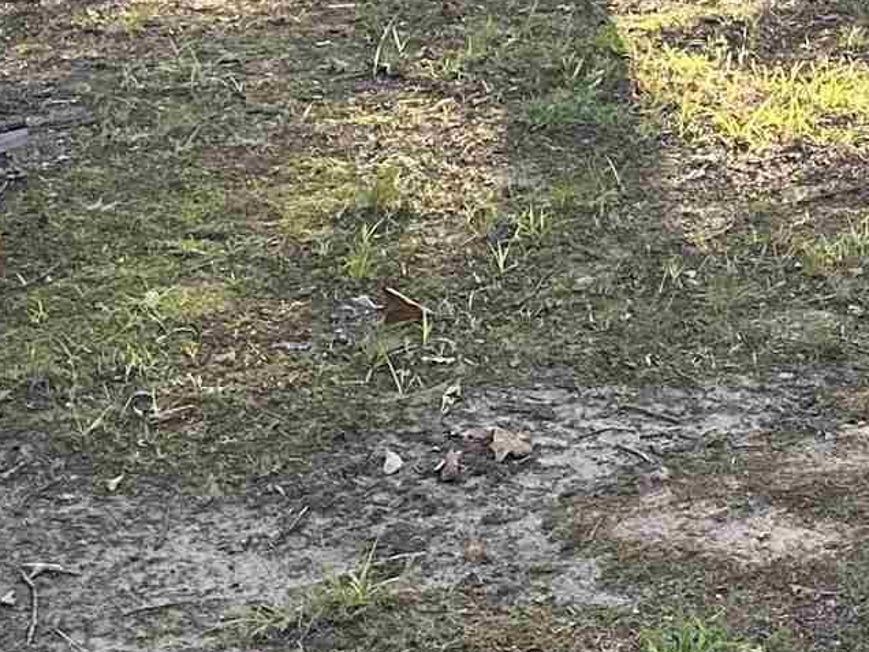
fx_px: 2912
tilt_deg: -1.8
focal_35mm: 116
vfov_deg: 12.0
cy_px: -444
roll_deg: -3.8
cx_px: 1120
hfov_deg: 16.1
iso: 80
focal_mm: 6.86
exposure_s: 1/166
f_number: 1.78
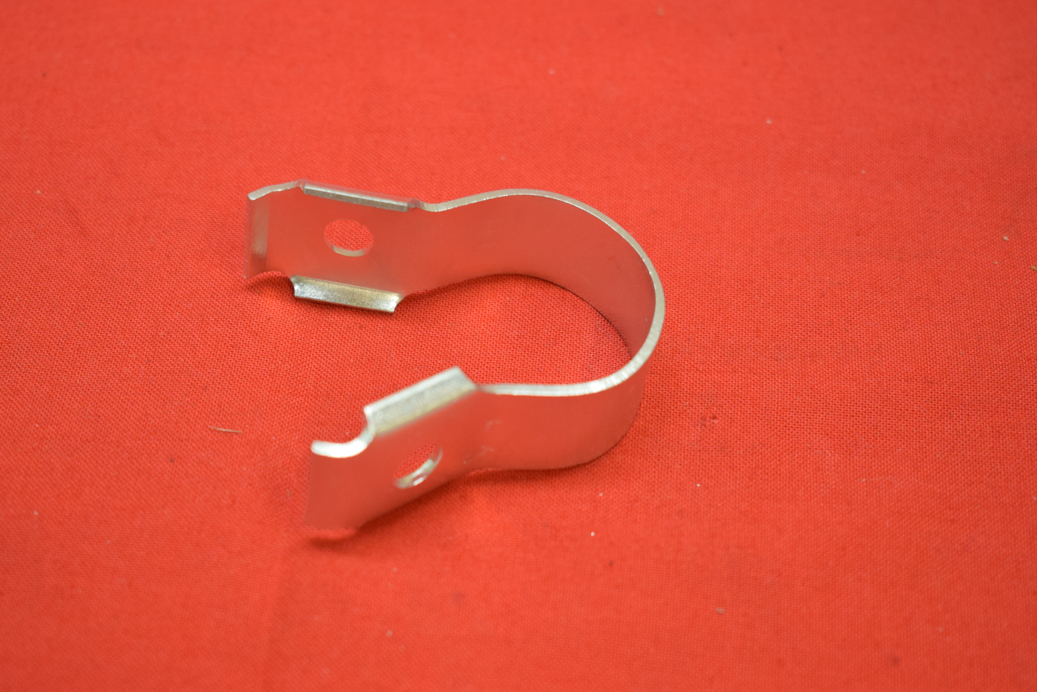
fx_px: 2017
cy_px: 377
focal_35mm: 70
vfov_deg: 19.5
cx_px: 440
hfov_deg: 28.8
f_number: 5
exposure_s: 1/60
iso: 800
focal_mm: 40
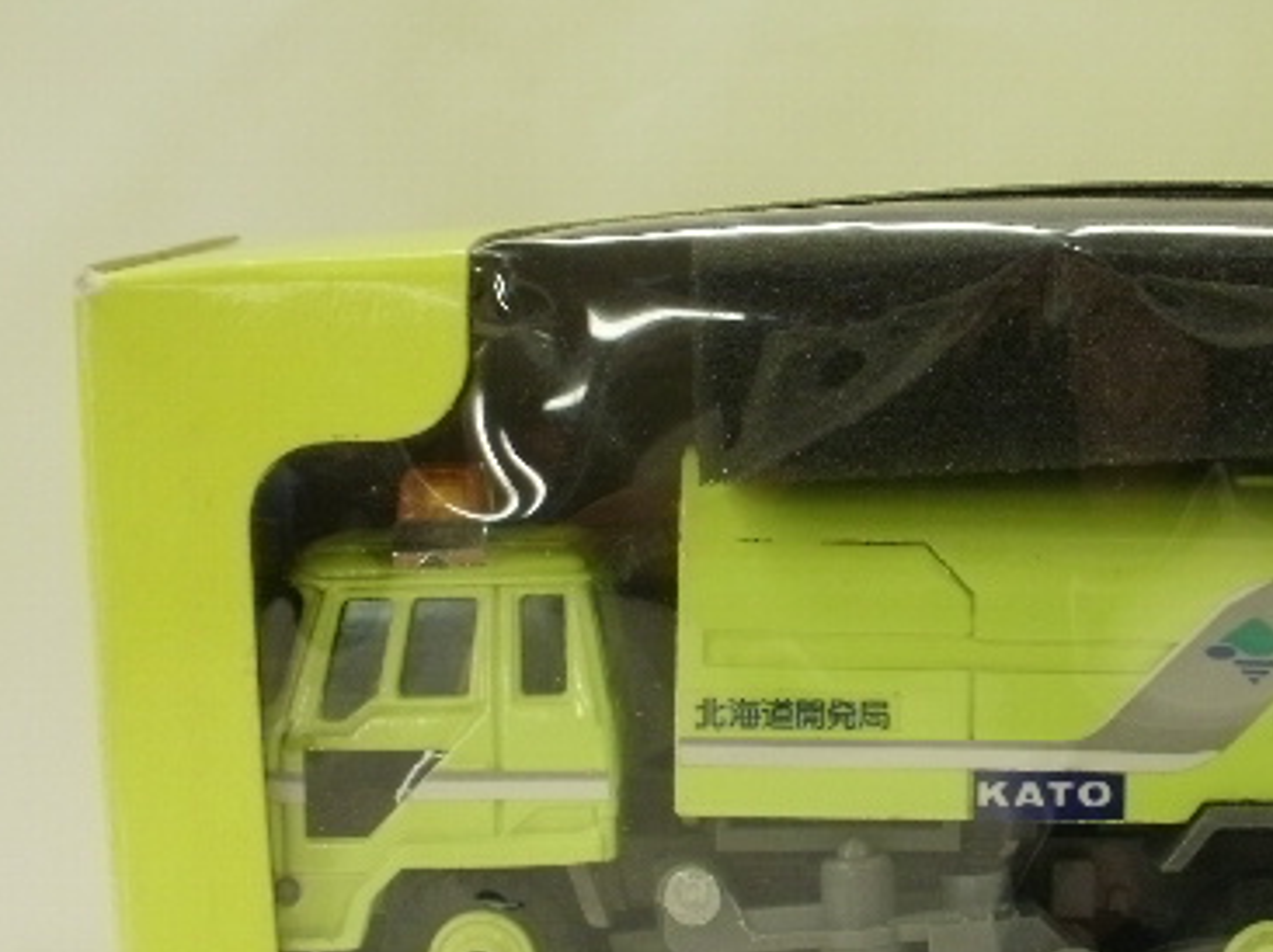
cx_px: 1026
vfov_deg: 19.0
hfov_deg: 24.9
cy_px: 684
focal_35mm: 77
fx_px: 2830
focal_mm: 7.7
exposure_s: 1/15
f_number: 4
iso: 125
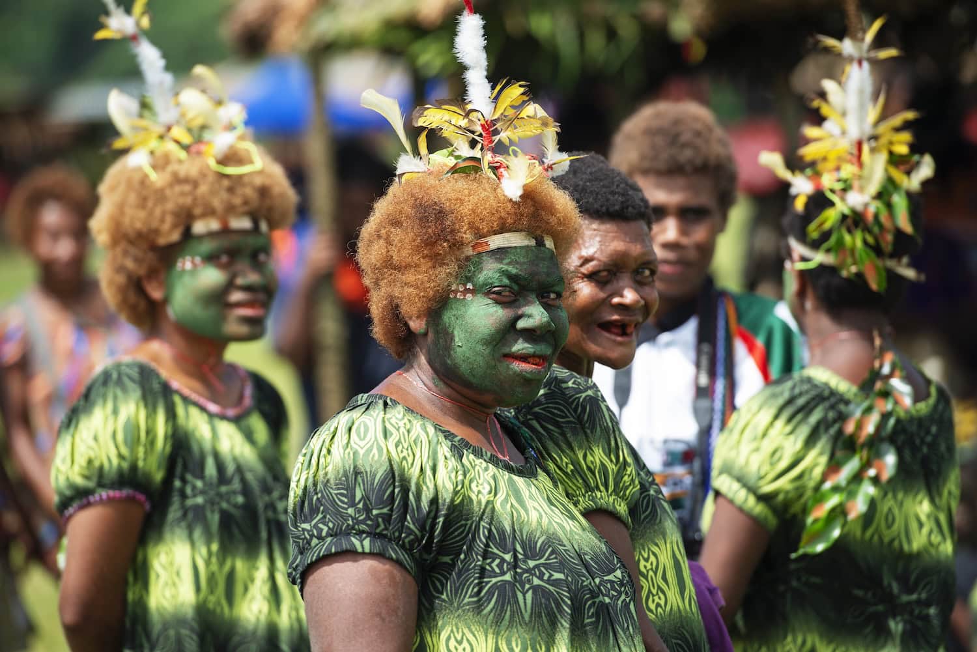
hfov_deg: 11.4
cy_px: 326
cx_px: 488
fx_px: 4886
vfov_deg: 7.6
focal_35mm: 180
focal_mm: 180
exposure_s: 1/500
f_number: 4.5
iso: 100
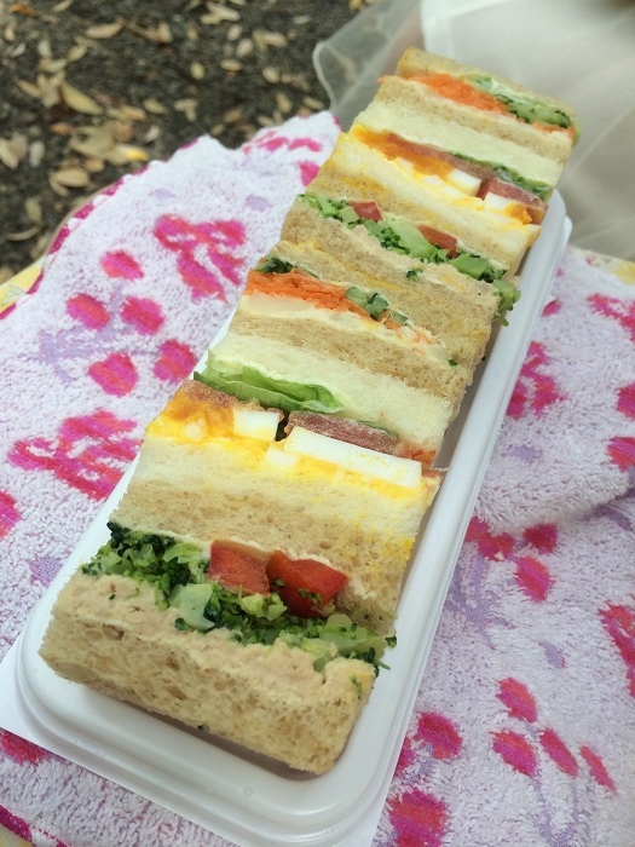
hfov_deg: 46.8
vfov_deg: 60.0
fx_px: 734
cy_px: 424
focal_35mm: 30
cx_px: 318
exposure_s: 1/120
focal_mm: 4.12
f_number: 2.2
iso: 40
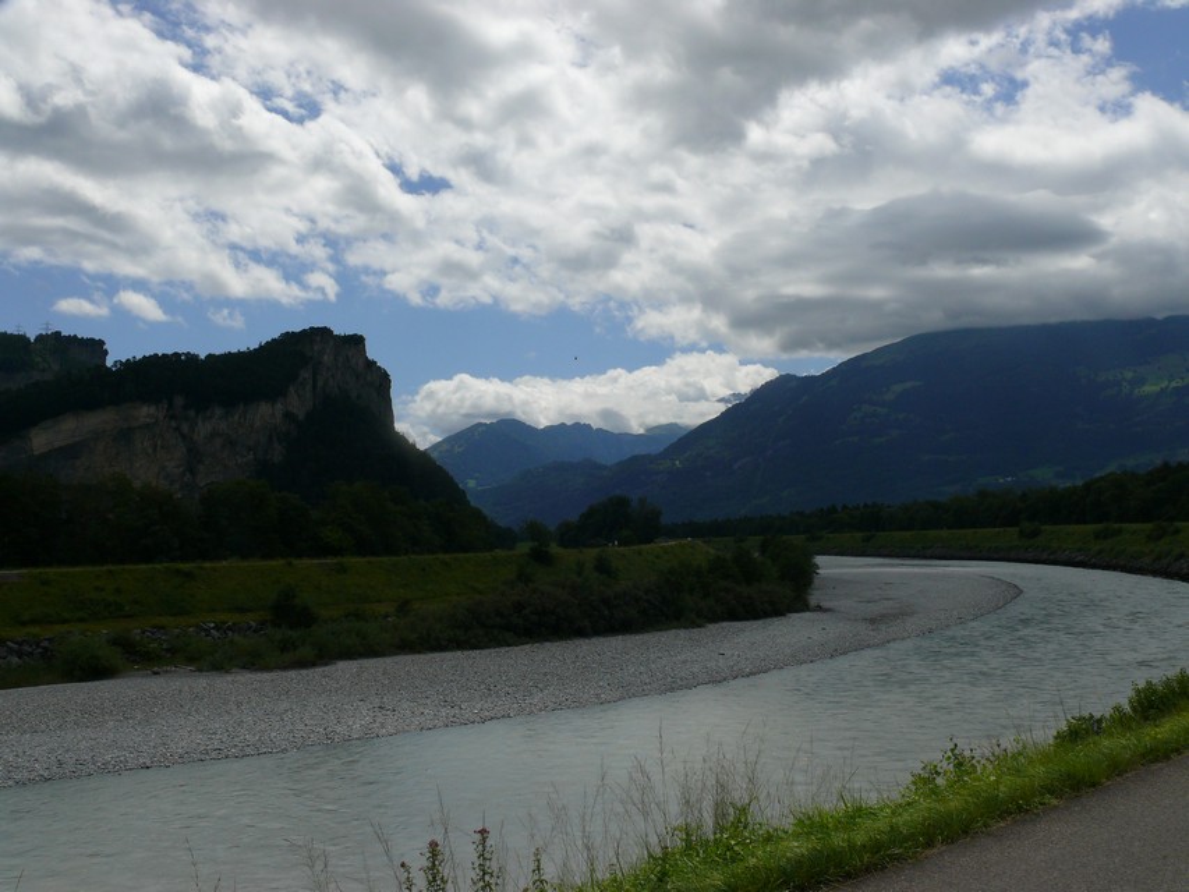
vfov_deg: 40.7
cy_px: 446
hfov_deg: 52.6
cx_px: 594
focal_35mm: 35
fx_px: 1202
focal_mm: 7.4
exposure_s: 1/800
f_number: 8
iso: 100
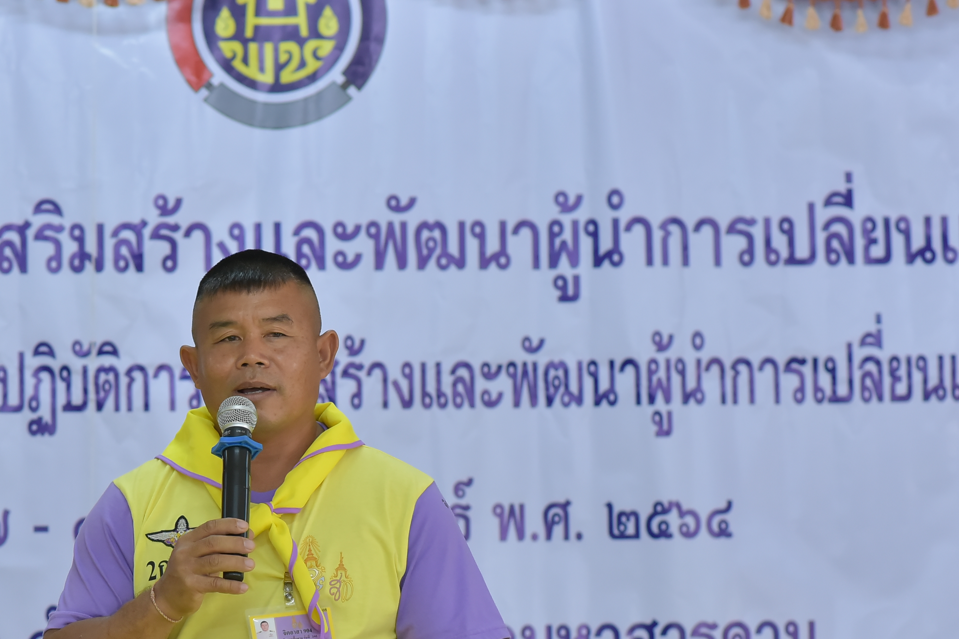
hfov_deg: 12.8
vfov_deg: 8.6
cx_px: 205
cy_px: 451
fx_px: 4262
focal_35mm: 160
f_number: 2.8
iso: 1600
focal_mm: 85
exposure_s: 1/200
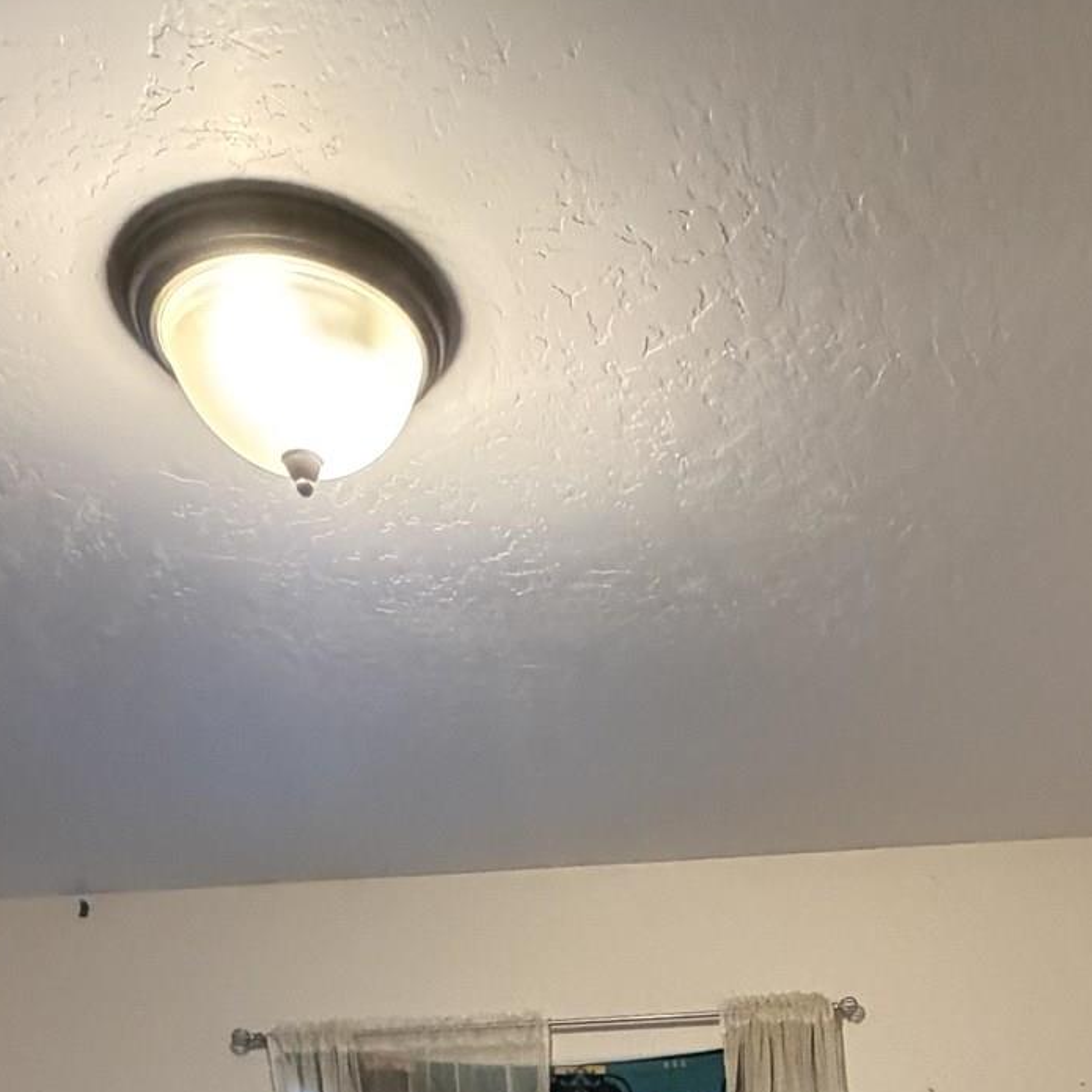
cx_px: 737
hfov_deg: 40.4
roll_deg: +2.4
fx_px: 1463
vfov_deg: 29.0
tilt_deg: -9.1
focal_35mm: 41
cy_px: 1568
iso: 800
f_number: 2.2
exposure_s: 1/60
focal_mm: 2.22
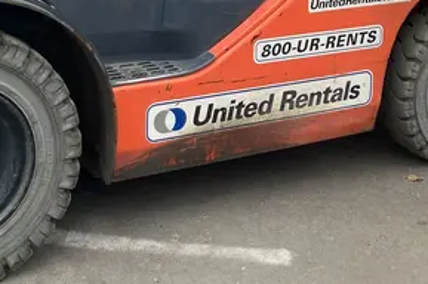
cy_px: -152
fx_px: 879
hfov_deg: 27.1
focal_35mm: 74
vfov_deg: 16.6
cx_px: 127
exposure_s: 1/592
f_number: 1.8
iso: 32
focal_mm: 3.99
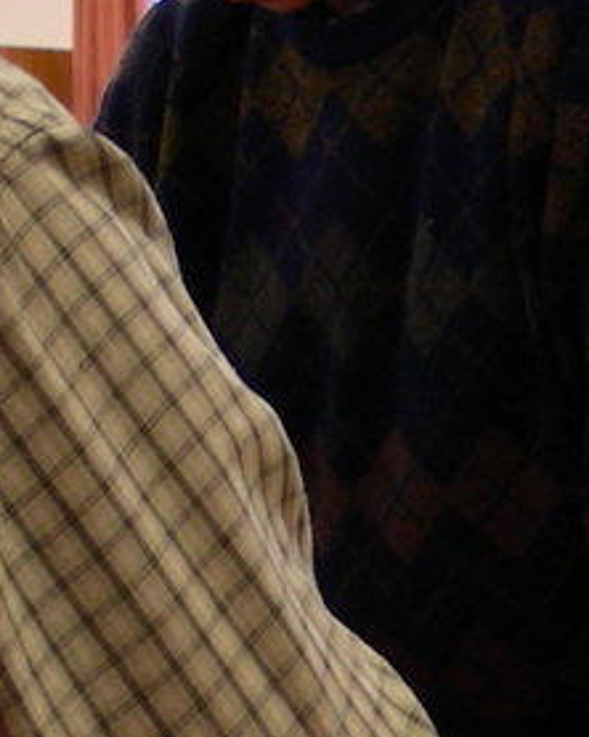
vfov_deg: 11.3
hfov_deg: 9.0
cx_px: 565
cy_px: 456
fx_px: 3730
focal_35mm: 171
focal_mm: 6.3
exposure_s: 1/4.7
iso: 50
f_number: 3.5
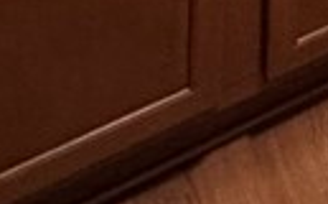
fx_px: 1053
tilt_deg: -0.7
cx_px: 872
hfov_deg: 12.3
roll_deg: -1.8
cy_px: -750
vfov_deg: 6.7
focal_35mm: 118
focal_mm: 2.22
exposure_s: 1/60
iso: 160
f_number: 2.2
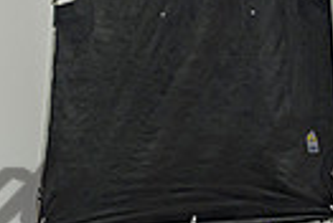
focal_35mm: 948
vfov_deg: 1.5
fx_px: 8789
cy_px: 214
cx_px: 270
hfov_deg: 2.2
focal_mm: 180
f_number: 4.8
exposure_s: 1/4000
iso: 250
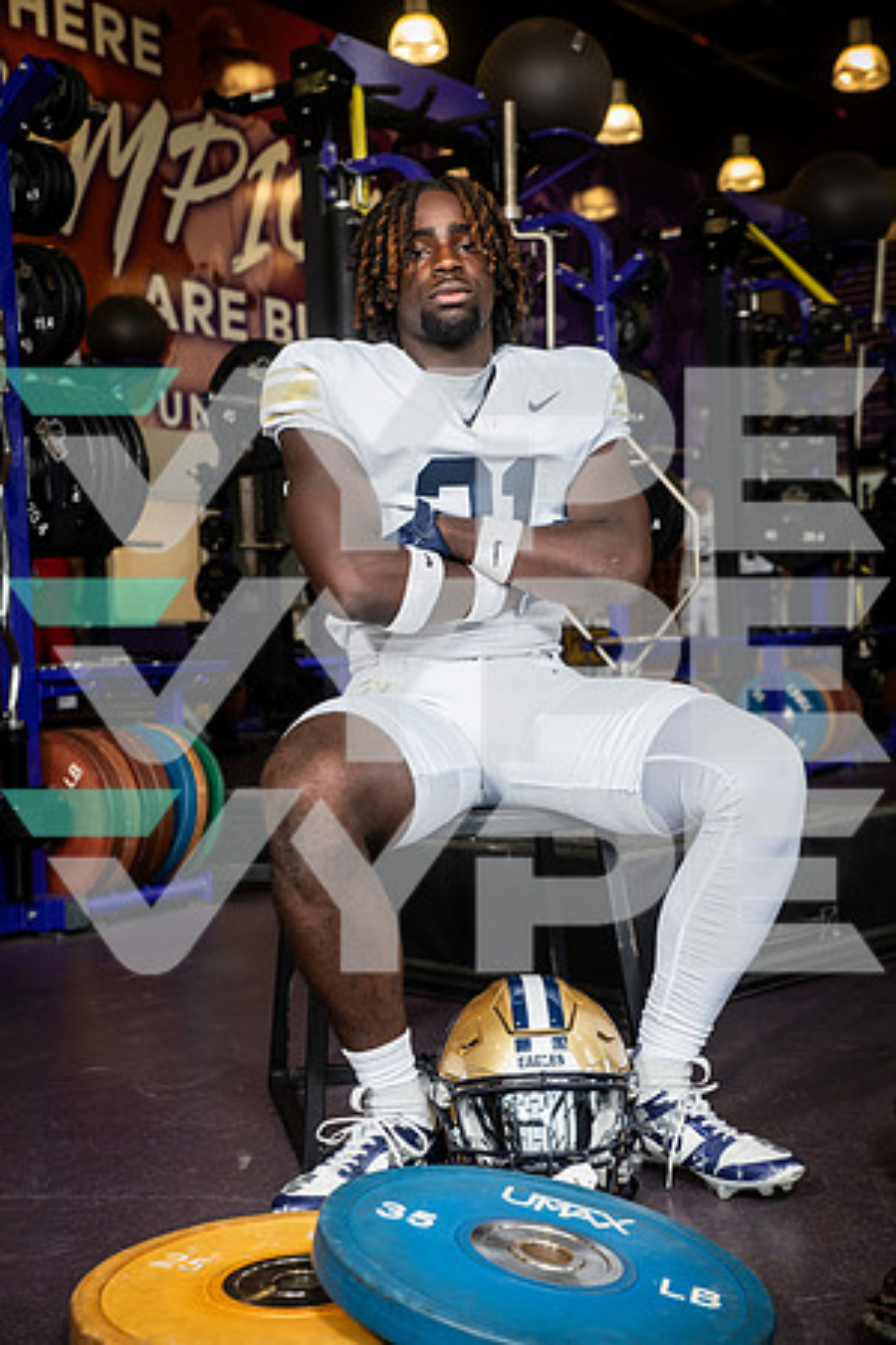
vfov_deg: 39.6
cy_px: 672
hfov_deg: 27.0
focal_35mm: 50
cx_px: 448
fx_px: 1867
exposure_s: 1/250
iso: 500
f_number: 5.6
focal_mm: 50
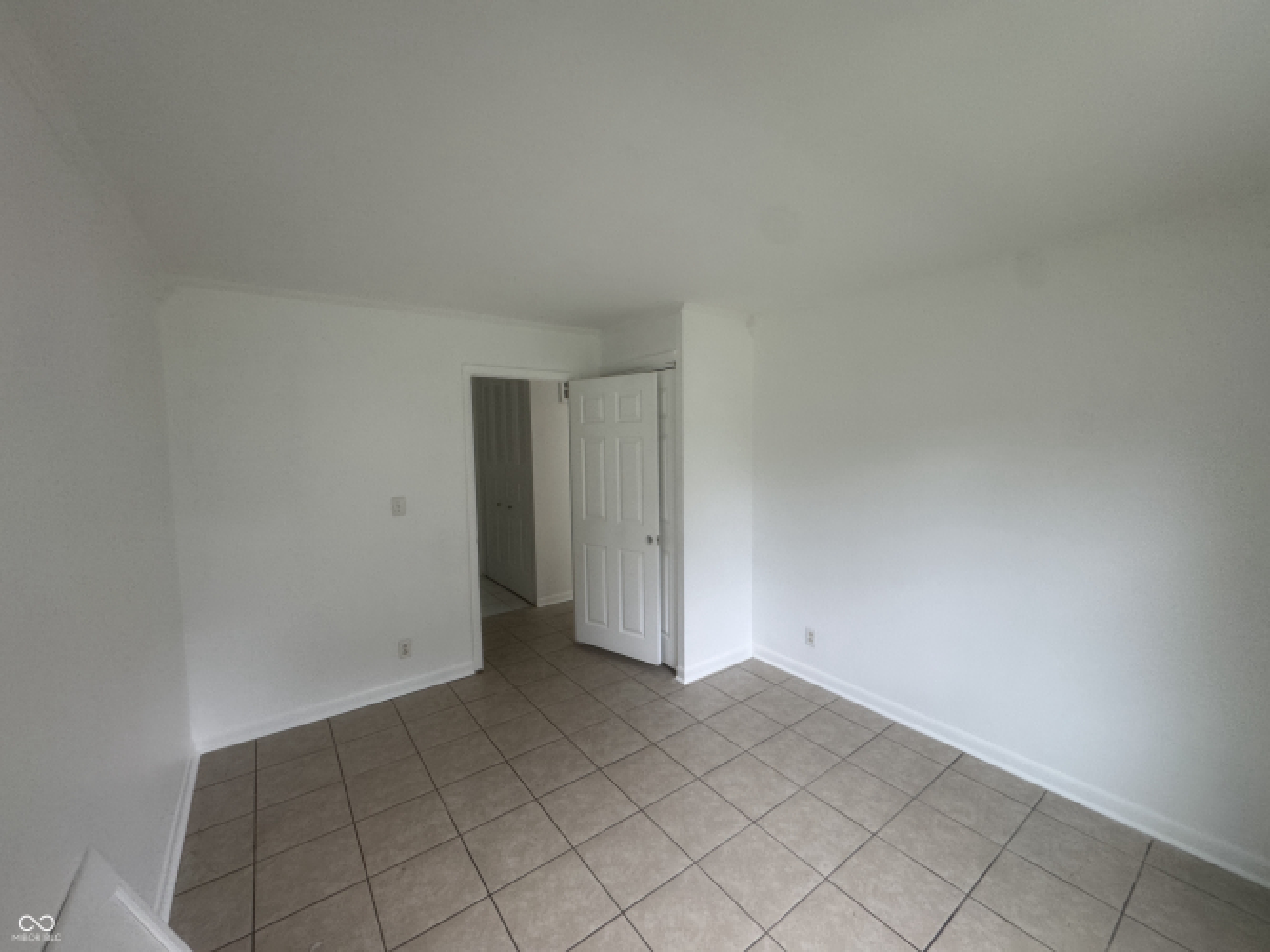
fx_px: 514
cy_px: 476
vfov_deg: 85.7
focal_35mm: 14
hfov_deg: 102.1
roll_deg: +1.4
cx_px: 635
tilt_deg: -4.4
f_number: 2.2
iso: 160
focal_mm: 2.22
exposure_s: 1/99
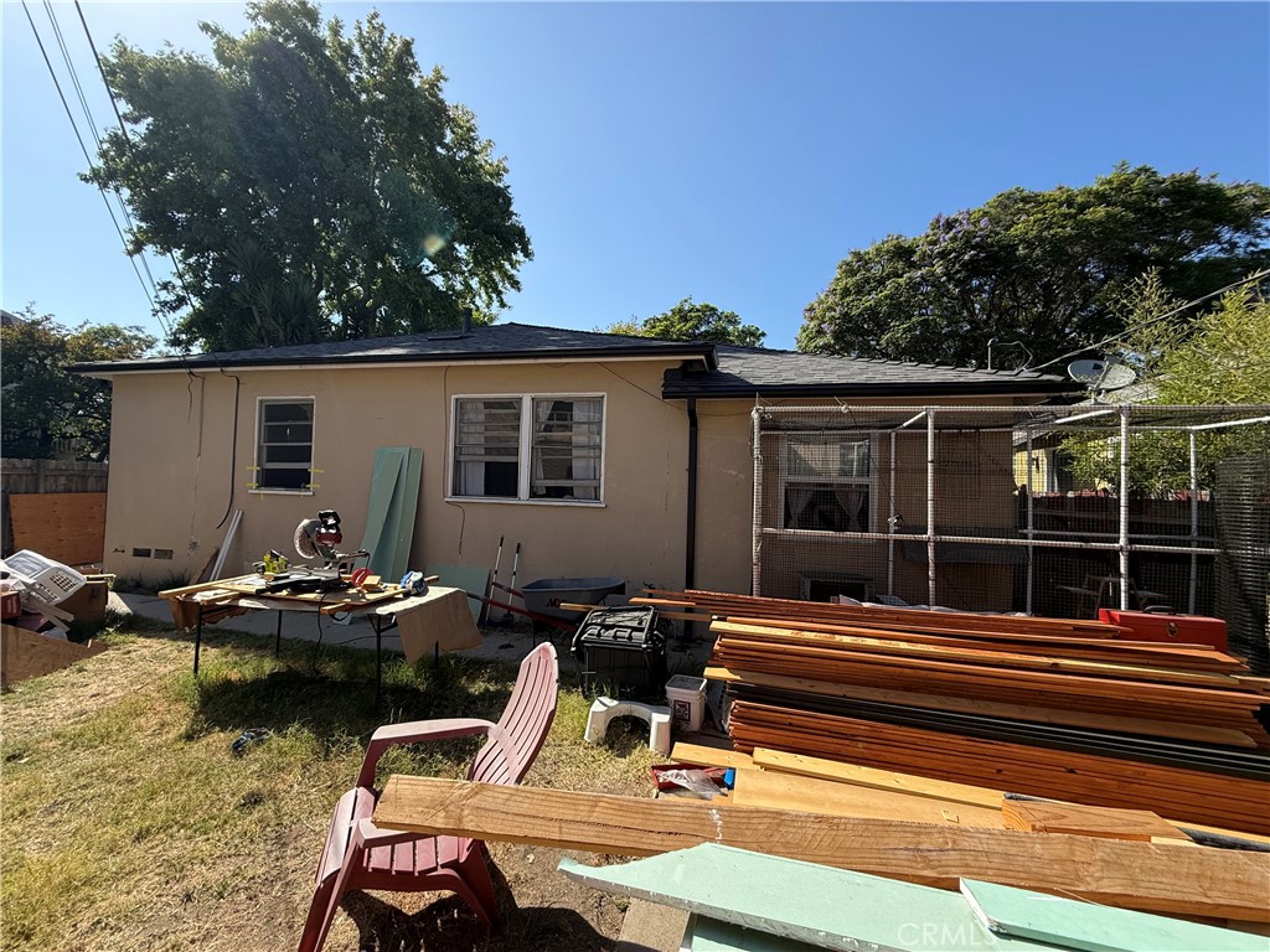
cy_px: 476
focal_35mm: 14
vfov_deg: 85.7
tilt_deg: +1.9
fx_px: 514
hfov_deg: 102.1
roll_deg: -3.6
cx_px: 635
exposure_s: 1/1068
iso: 64
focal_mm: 2.22
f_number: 2.2
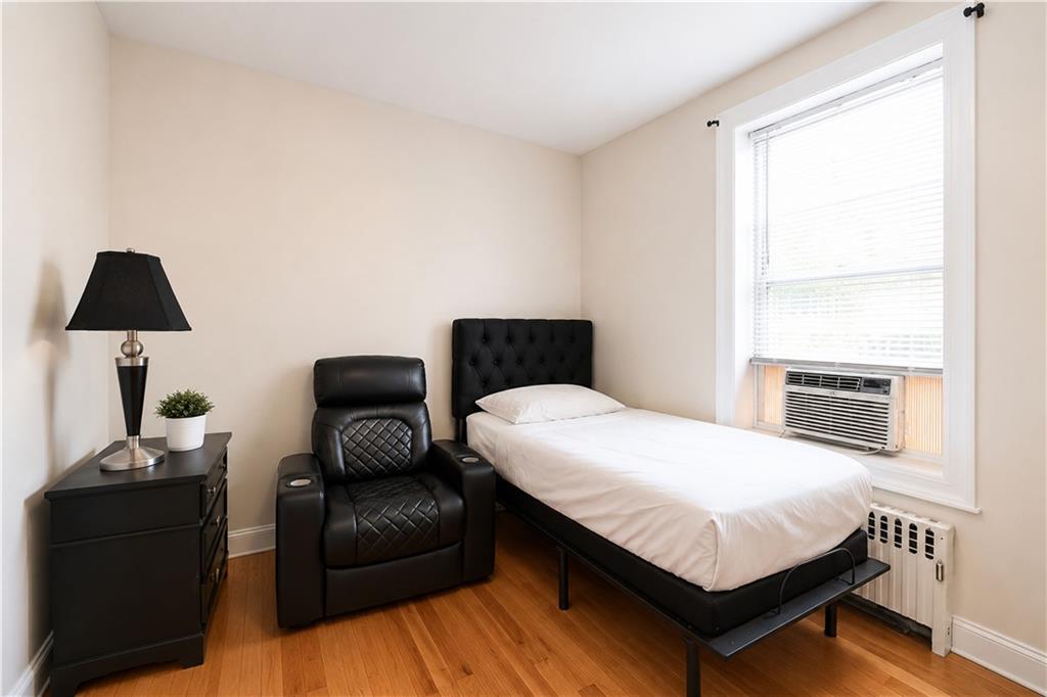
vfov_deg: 77.3
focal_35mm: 15
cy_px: 348
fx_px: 436
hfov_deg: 100.4
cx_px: 524
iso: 2000
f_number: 5.6
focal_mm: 10
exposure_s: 1/50
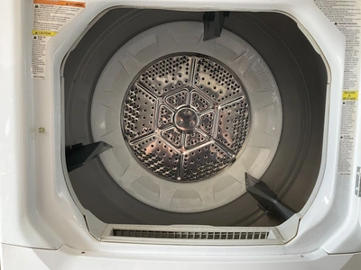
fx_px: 302
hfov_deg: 61.7
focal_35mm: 29
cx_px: 180
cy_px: 135
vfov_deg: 48.2
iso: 64
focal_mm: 3
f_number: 1.8
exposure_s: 1/60
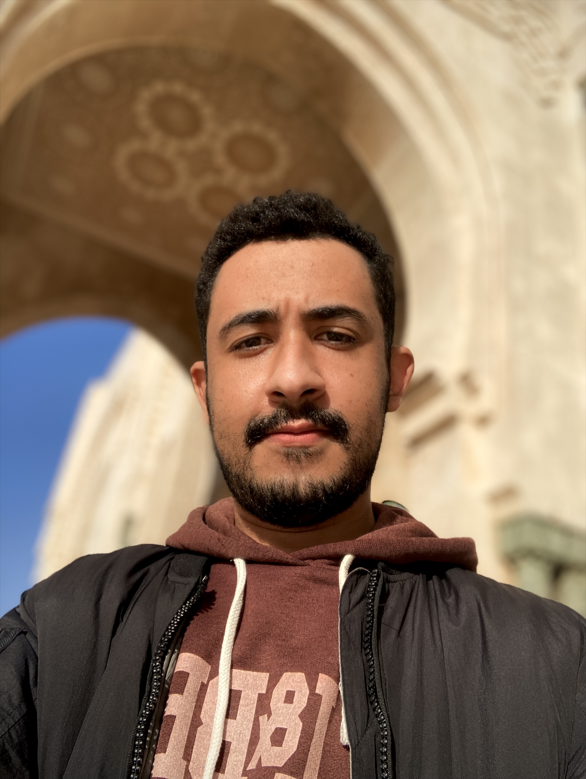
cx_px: 293
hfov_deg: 44.2
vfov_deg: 56.8
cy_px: 390
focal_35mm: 32
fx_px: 721
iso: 20
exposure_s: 1/861
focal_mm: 2.87
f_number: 2.2
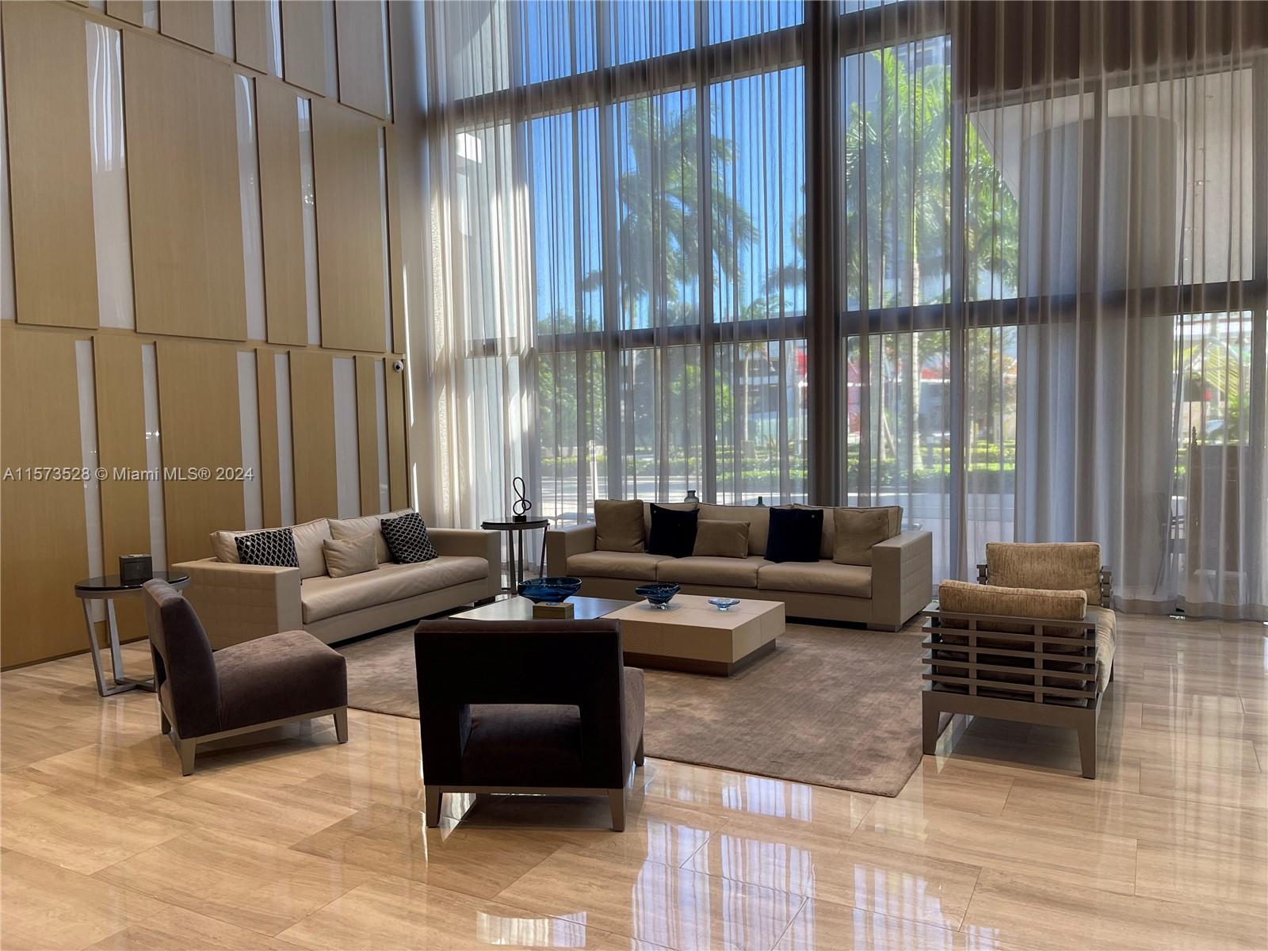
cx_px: 634
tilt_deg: -4.2
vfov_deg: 54.9
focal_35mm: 25
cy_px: 476
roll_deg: +0.8
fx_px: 916
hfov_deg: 69.4
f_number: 1.6
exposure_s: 1/120
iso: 50
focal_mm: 5.1
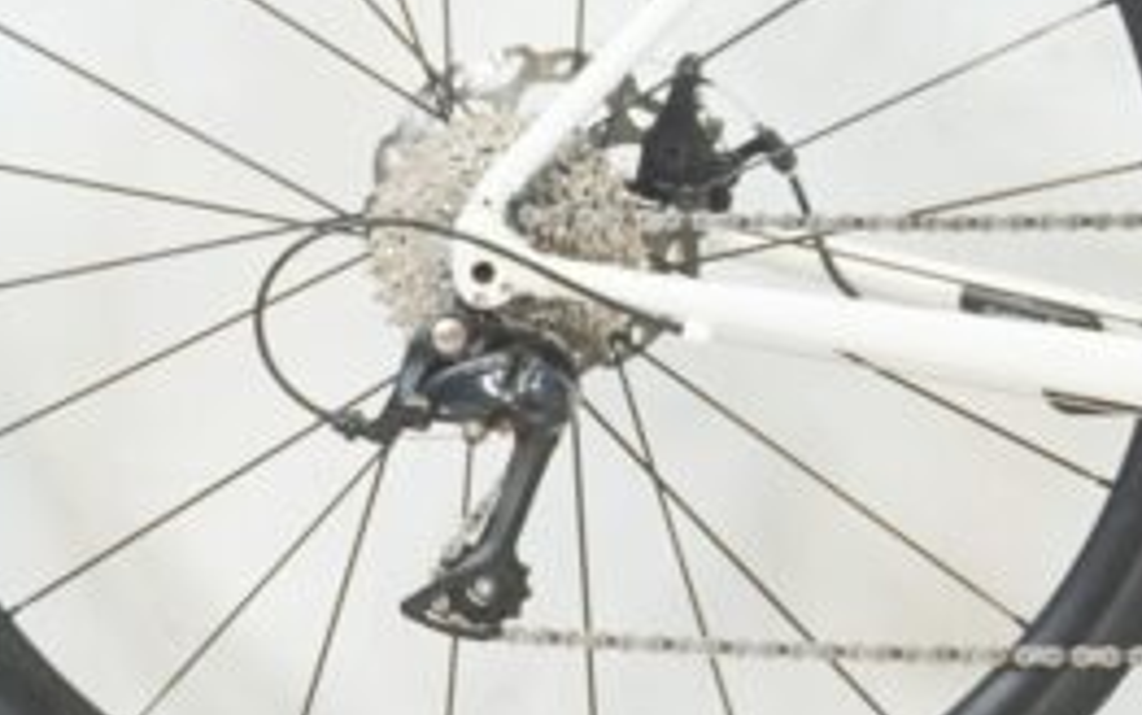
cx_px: 1635
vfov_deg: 6.8
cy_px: -281
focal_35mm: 190
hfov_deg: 10.7
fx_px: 5907
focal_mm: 37
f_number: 6.3
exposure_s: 1/40
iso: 640
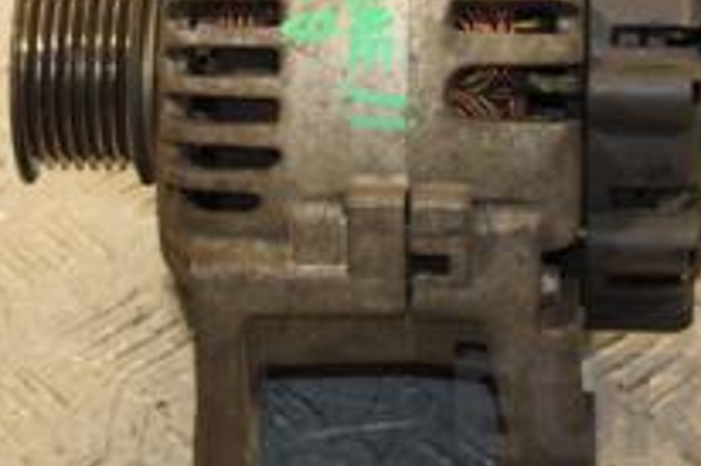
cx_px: 391
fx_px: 3405
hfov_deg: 11.8
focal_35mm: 175
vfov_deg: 7.8
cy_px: -48
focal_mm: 40
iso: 800
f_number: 4.8
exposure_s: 1/160
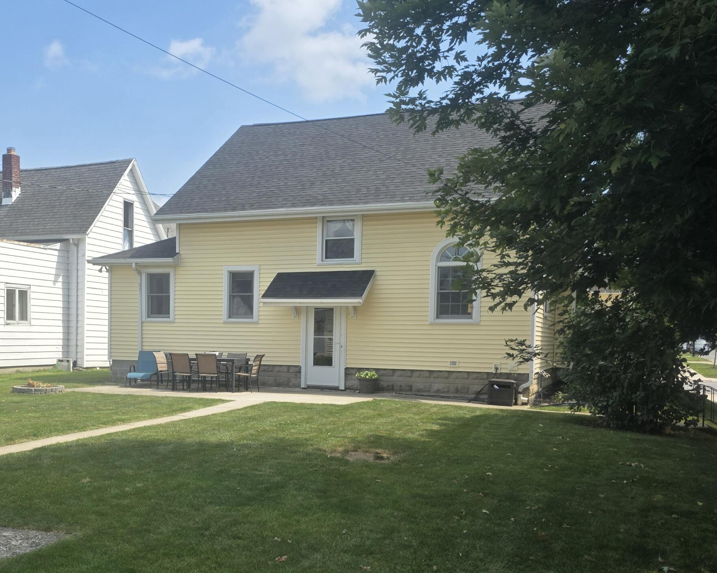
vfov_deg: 38.9
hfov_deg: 47.2
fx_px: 806
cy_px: 363
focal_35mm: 38
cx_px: 245
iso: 80
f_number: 1.7
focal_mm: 6.3
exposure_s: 1/2517
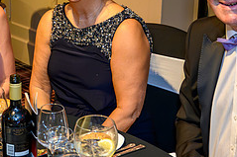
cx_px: -9
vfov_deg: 13.9
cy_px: 45
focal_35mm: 98
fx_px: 645
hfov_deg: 20.1
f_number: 4
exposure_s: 1/125
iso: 10000
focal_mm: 35
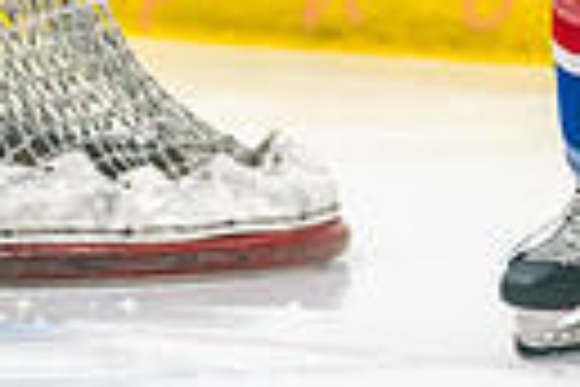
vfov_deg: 1.7
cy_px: -200
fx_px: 12936
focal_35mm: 803
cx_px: 638
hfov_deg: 2.6
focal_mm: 178
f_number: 2.8
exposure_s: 1/1000
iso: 3200
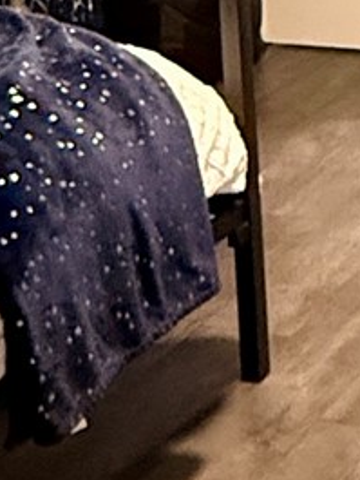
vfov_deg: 16.4
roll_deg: +1.7
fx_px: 1496
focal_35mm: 108
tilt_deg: -4.0
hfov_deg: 12.6
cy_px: -268
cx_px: 630
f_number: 2.2
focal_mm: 2.22
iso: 1000
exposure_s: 1/40
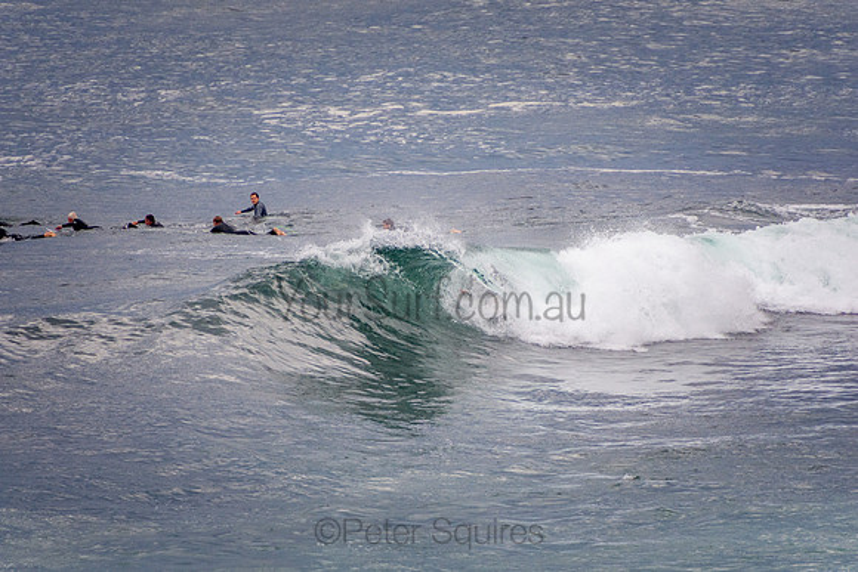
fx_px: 14303
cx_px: 429
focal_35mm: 600
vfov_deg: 2.3
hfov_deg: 3.4
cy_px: 286
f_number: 5.6
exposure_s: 1/800
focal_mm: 400
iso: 900
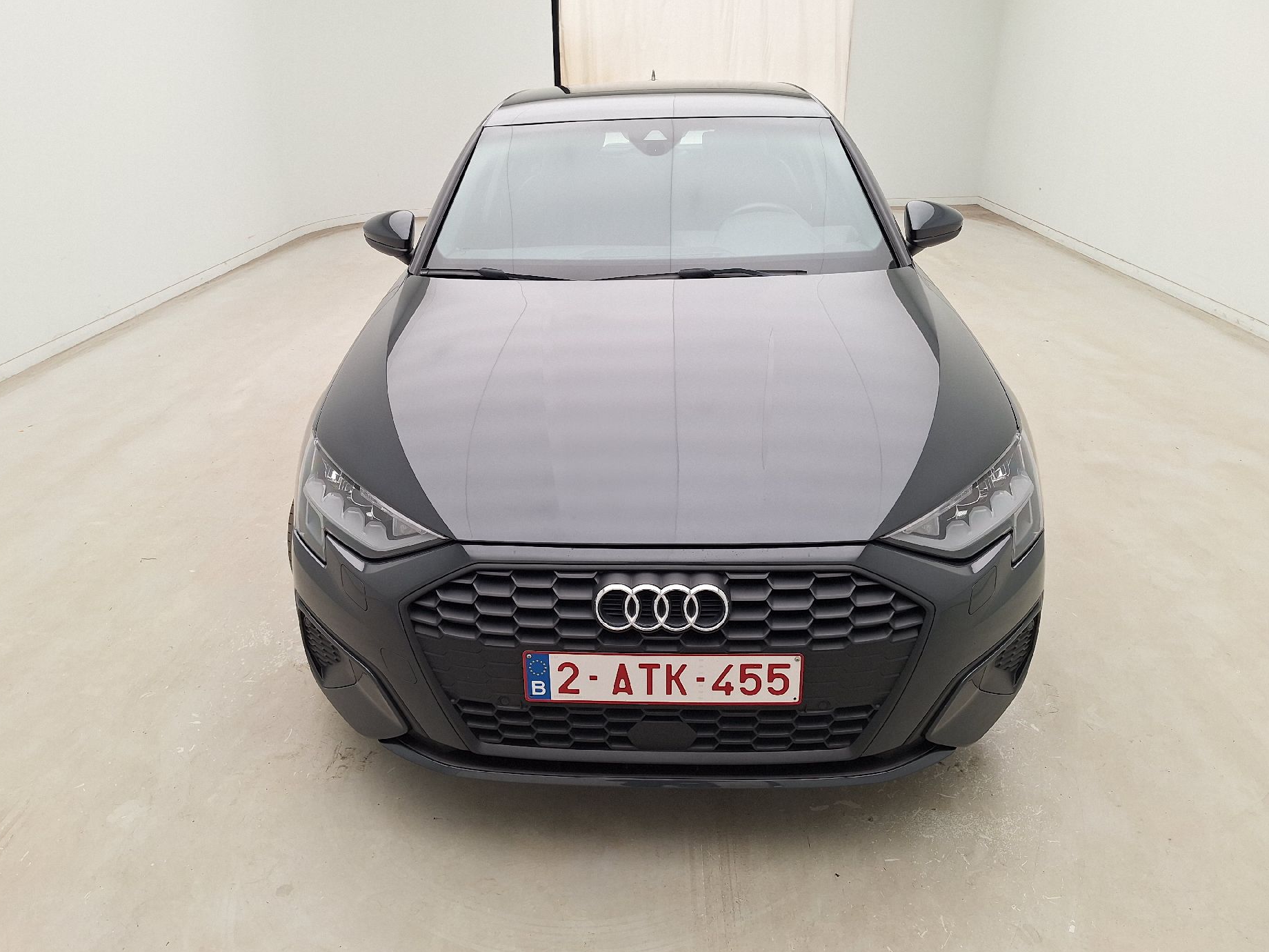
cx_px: 608
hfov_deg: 71.6
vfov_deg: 56.8
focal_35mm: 24
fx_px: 880
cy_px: 463
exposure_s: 1/100
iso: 50
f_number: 1.8
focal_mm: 5.54
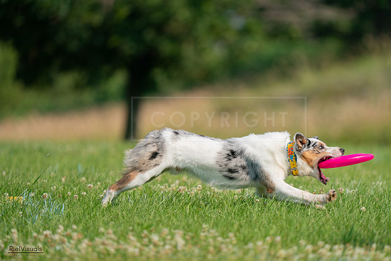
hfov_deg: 3.8
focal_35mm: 541
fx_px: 5877
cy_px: 130
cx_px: 196
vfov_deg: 2.5
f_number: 6.3
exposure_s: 1/4000
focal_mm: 541
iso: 640
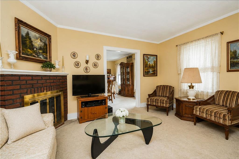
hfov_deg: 96.8
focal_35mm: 16
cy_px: 80
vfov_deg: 73.7
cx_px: 120
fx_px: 106
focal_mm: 16
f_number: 4
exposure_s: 1/6
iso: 64
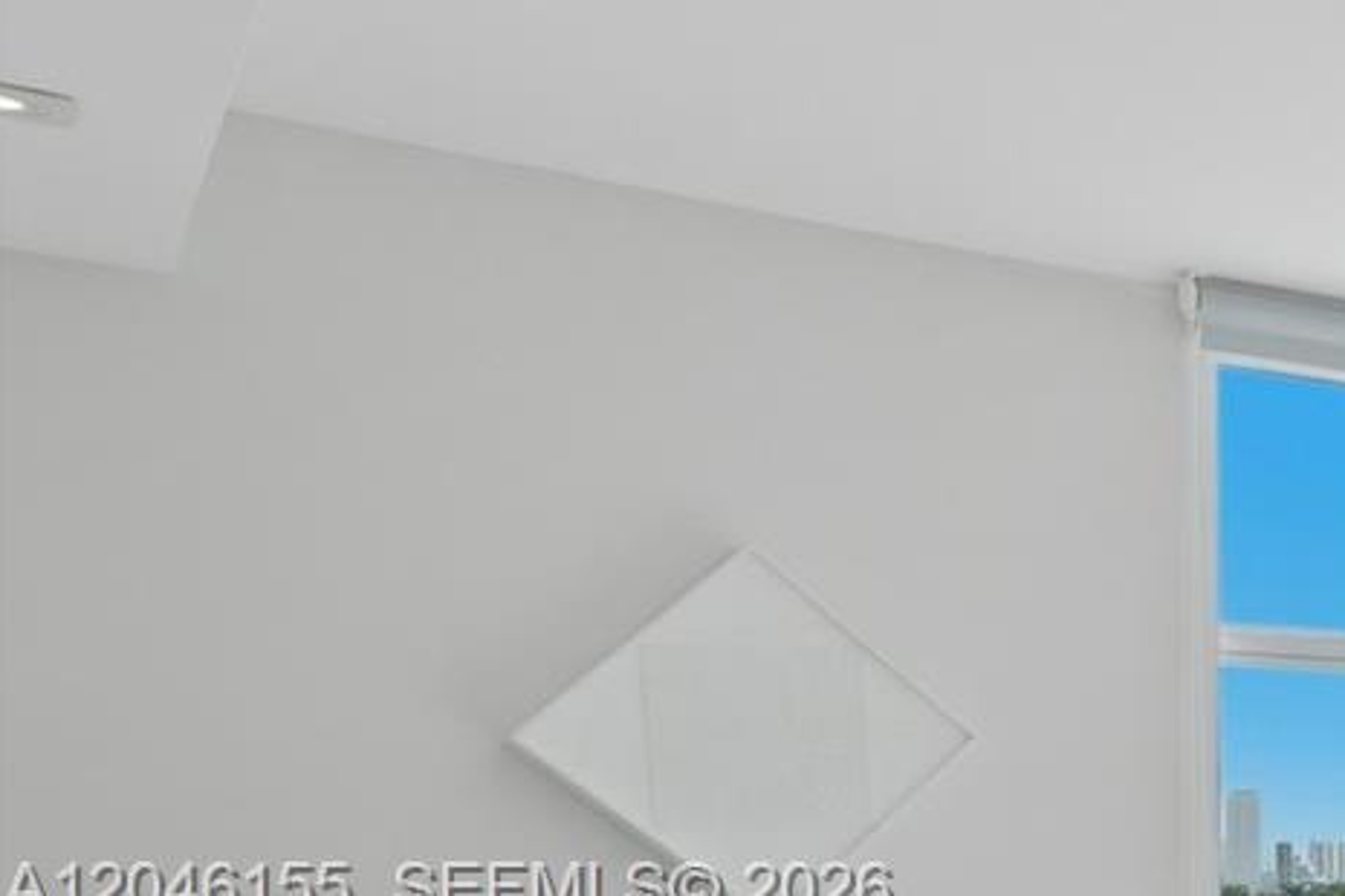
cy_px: 893
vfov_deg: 22.9
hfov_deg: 23.0
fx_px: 2119
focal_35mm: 57
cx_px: 2305
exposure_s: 1/40
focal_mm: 16.5
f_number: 8
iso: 200
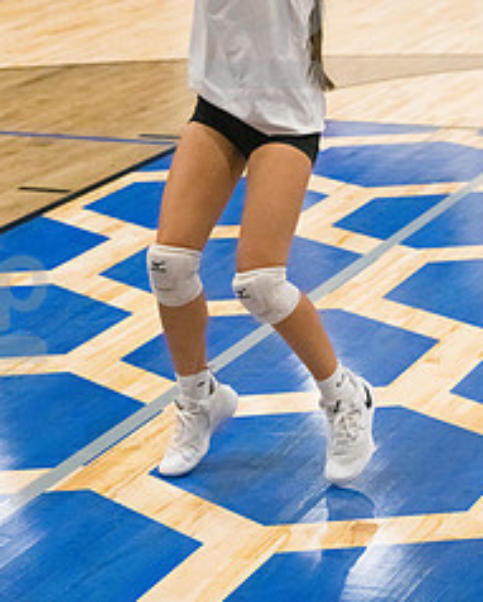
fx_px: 2211
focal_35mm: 124
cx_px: 266
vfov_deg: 15.3
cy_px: 35
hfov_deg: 12.5
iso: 10000
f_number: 4.5
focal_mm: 70
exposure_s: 1/1600
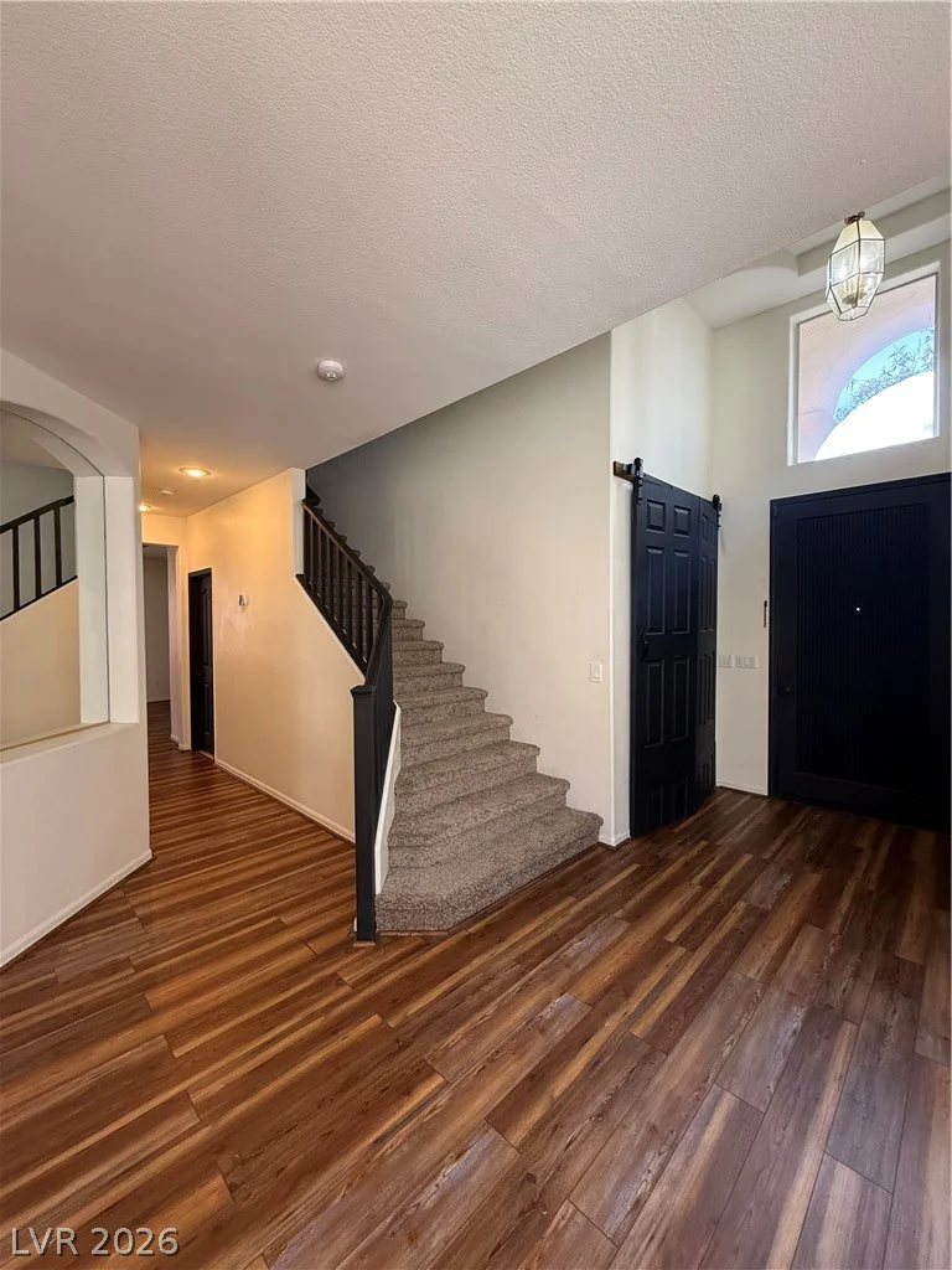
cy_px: 635
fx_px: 513
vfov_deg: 102.1
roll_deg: +0.1
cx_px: 476
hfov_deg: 85.7
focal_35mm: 14
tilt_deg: -0.3
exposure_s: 1/120
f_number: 2.2
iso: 320
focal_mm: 2.22
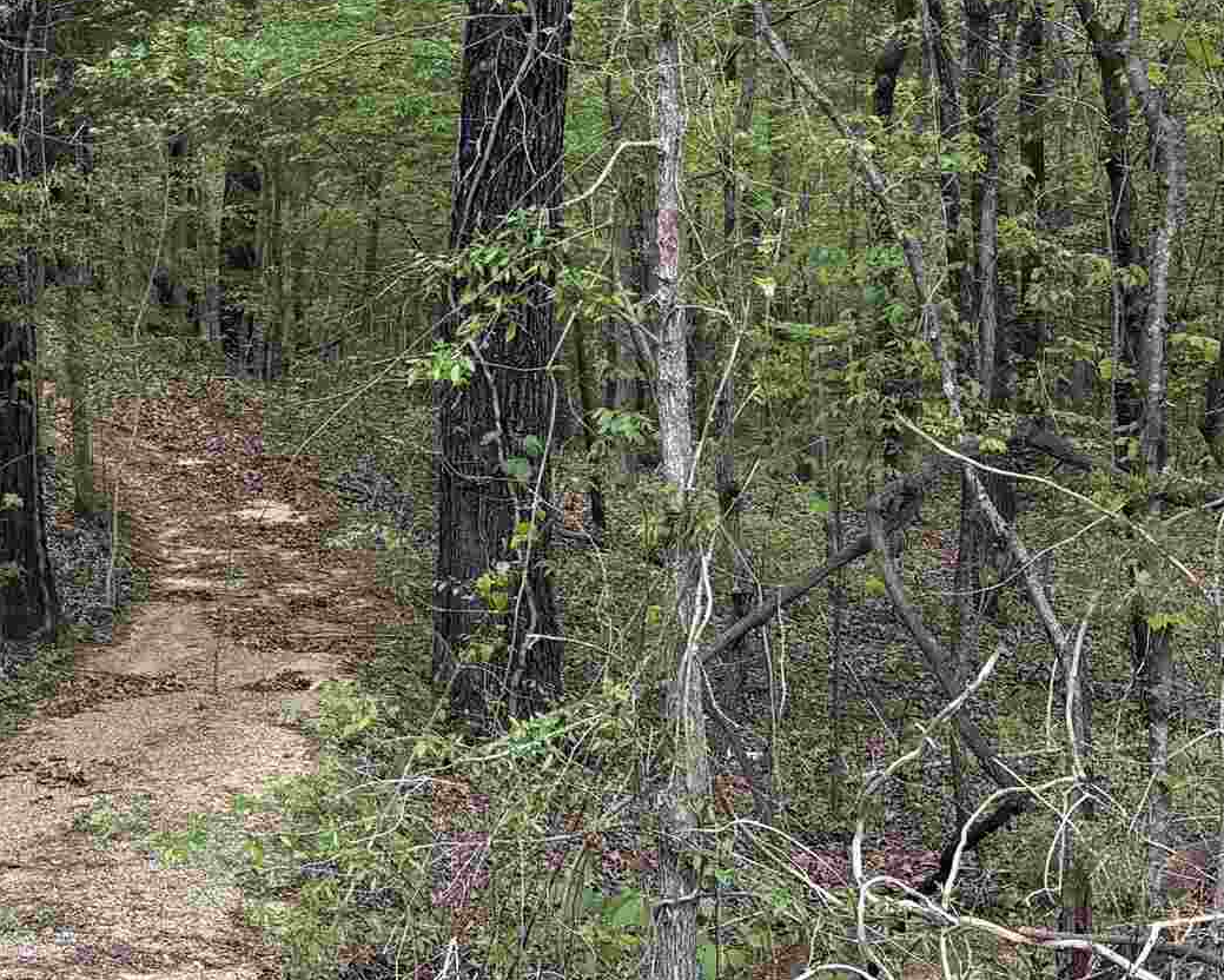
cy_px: 191
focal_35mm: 75
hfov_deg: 24.8
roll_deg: +1.0
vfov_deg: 20.2
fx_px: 2718
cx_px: 168
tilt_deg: -0.9
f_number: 1.6
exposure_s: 1/157
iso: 64
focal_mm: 5.96
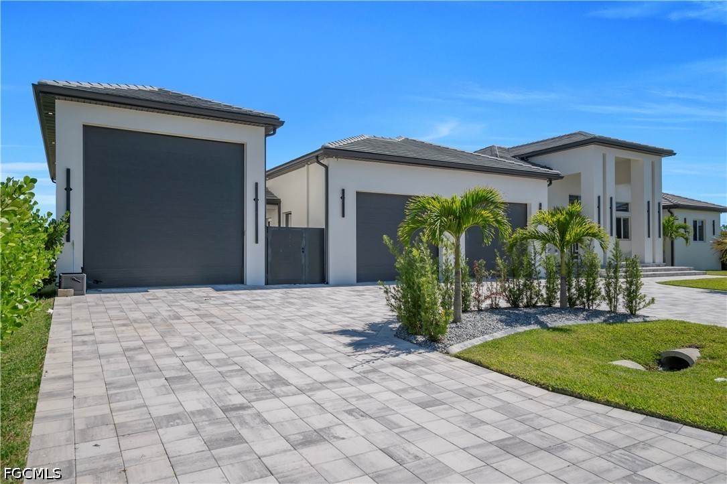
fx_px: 485
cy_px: 242
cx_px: 364
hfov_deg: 73.8
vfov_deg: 53.1
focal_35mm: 24
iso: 100
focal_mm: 16
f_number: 8
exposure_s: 1/400
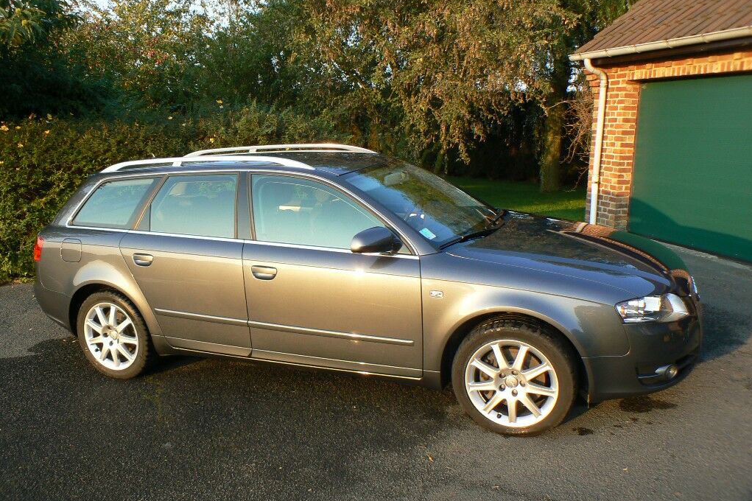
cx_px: 376
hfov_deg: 41.1
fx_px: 1002
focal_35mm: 48
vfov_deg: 28.1
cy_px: 245
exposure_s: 1/100
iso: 80
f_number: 4
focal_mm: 7.7
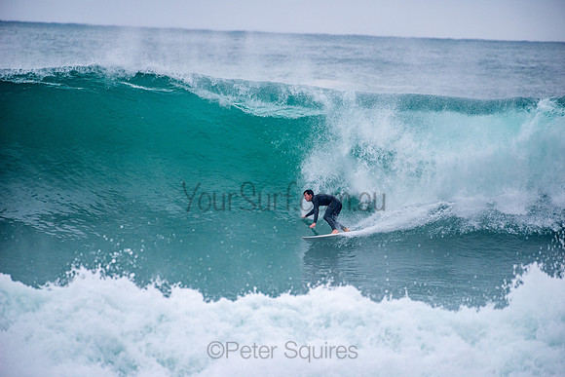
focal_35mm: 500
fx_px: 7849
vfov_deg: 2.8
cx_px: 282
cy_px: 188
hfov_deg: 4.1
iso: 720
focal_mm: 500
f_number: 5.6
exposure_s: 1/1250
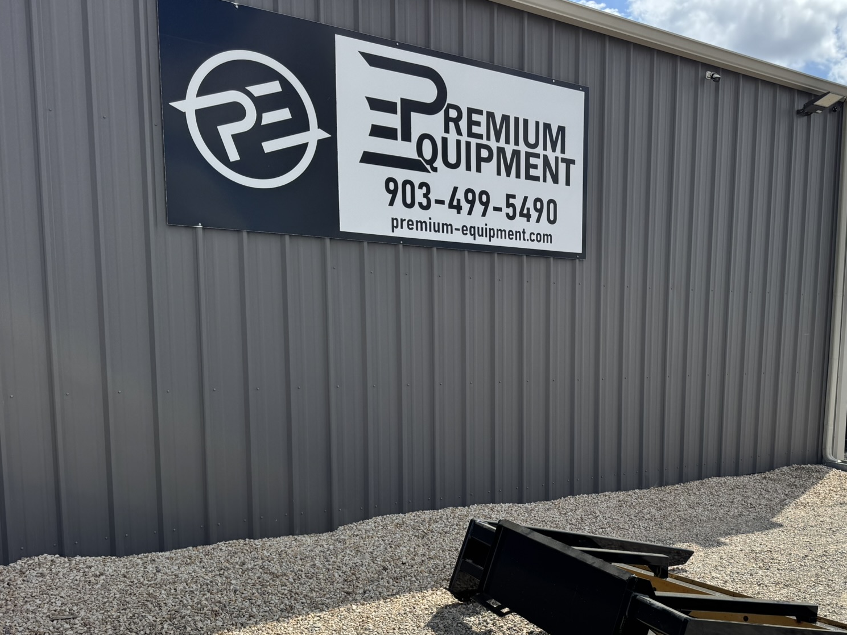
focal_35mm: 33
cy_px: 435
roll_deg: -0.4
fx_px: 808
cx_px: 528
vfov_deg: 42.2
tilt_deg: -5.9
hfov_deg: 54.7
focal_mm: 6.76
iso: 80
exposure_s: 1/4608
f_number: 1.78
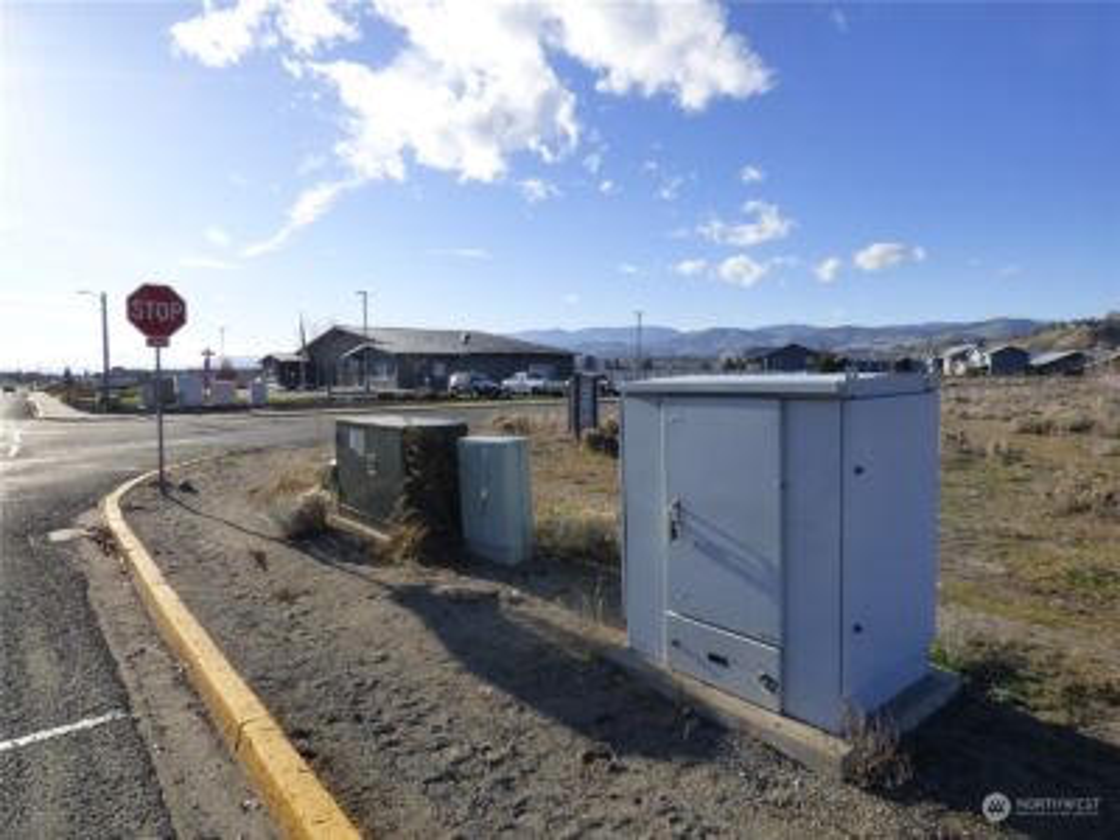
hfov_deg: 81.7
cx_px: 560
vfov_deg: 66.0
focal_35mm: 20
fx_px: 647
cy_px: 420
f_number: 3.2
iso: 160
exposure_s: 1/2000
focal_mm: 3.58
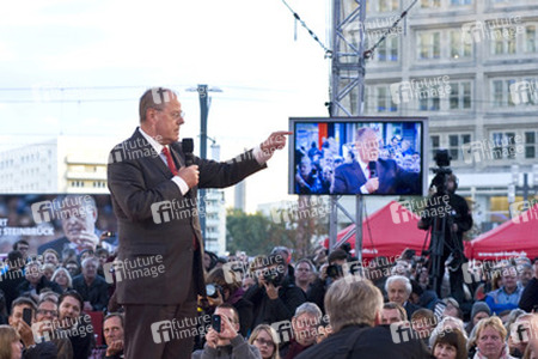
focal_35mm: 105
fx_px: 1569
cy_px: 180
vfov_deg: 13.0
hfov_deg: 19.5
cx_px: 269
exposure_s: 1/320
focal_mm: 105
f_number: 7.1
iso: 1600
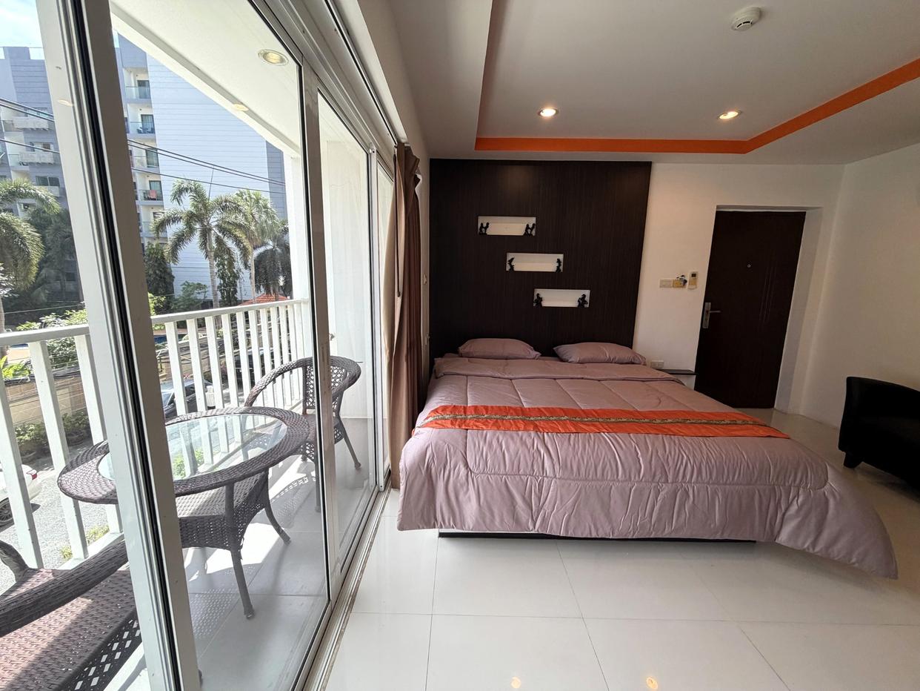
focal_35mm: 14
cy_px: 346
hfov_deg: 102.1
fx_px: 372
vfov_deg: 85.7
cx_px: 460
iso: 125
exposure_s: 1/121
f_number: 2.2
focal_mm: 2.22
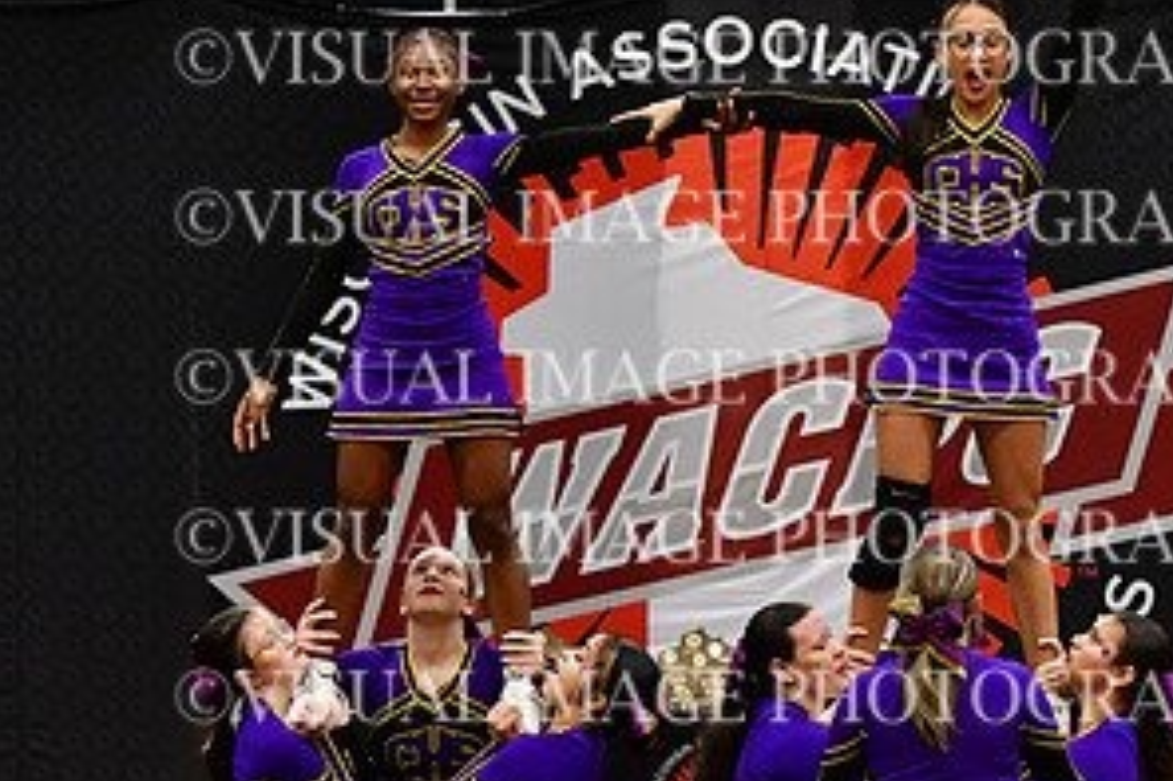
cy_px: 616
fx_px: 6708
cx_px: 749
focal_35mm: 206
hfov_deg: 10.0
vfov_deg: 6.7
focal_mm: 70
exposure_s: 1/500
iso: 4000
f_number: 4
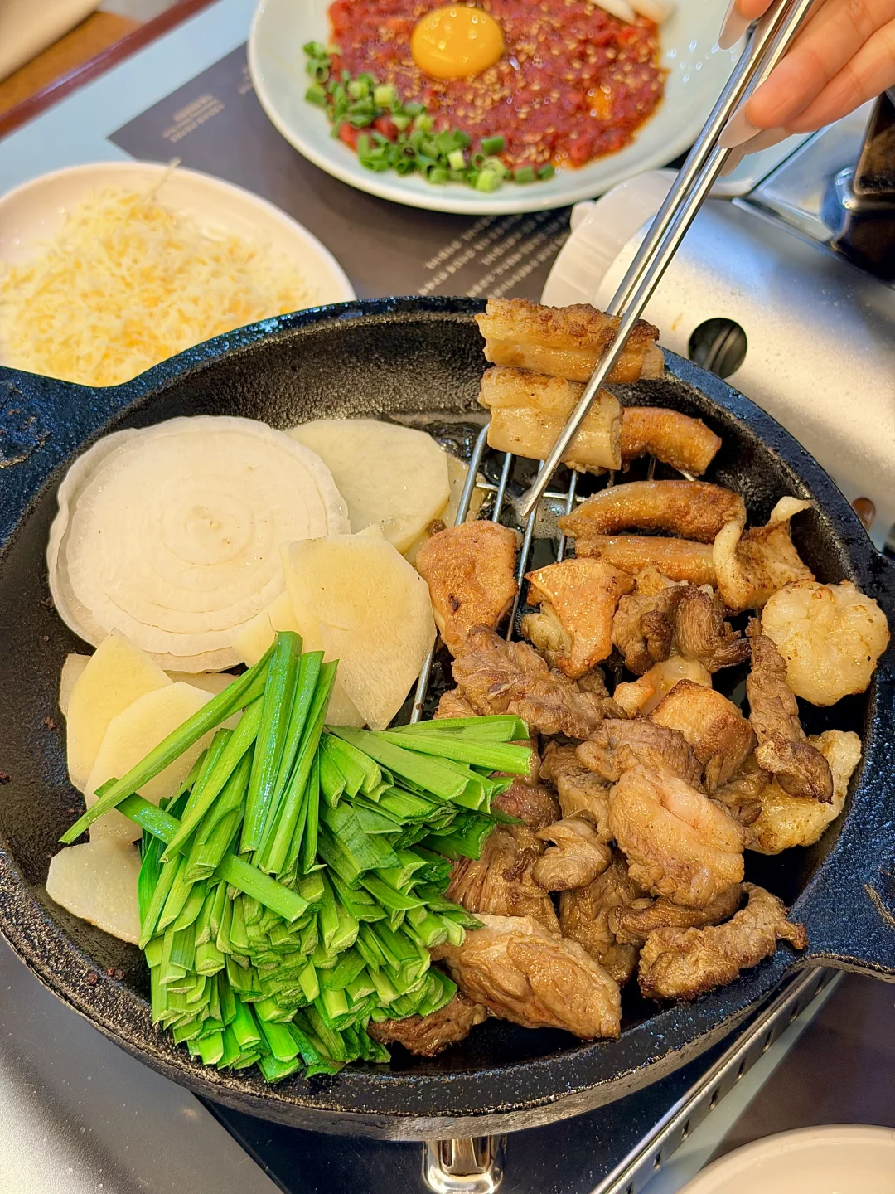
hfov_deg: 30.3
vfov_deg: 39.7
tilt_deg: -56.4
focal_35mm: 48
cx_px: 448
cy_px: 597
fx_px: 1655
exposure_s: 1/60
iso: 160
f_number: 1.78
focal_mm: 6.76
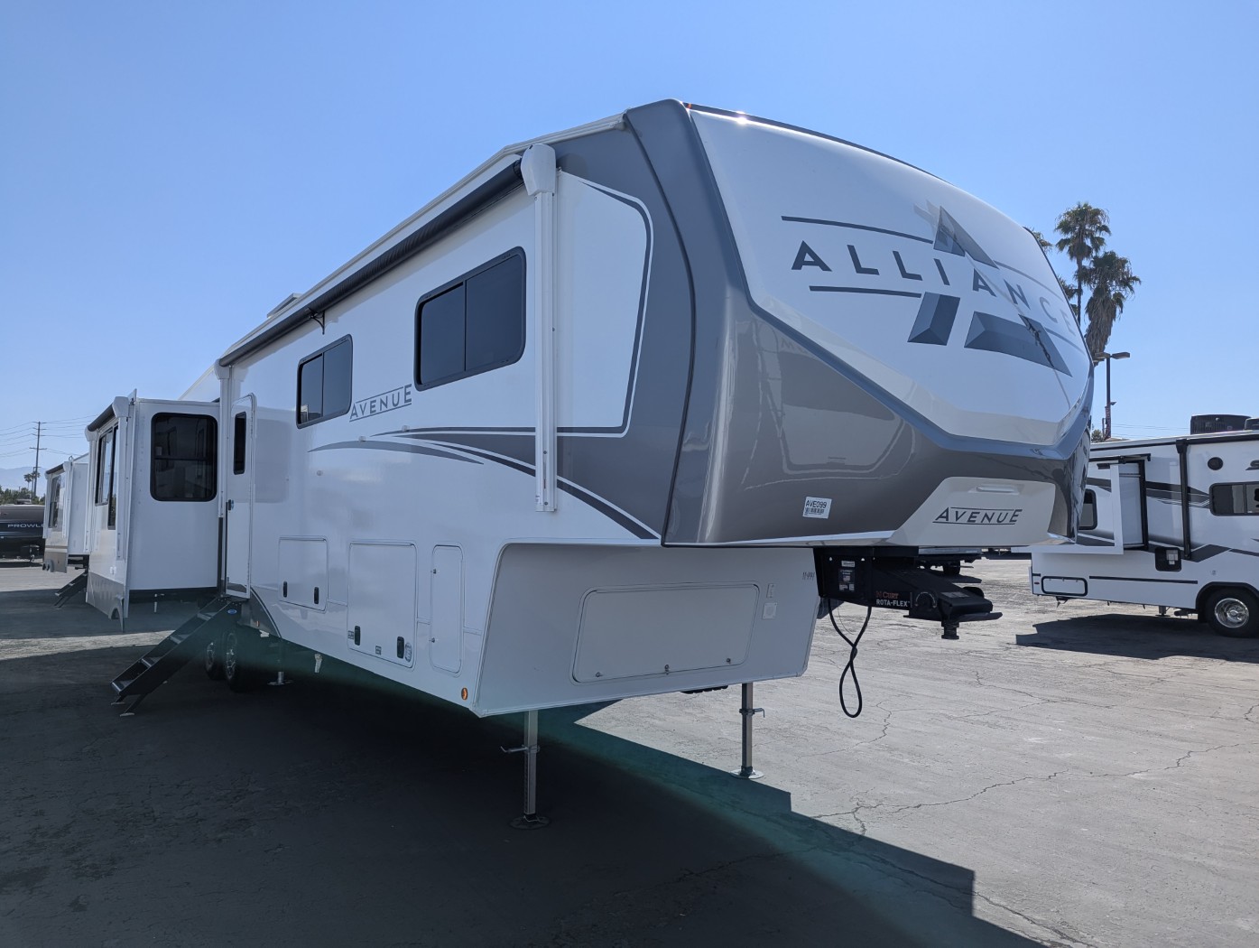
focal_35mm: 24
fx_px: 874
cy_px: 474
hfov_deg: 71.5
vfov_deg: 56.9
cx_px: 630
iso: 43
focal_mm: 6.81
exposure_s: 1/2571
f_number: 1.85
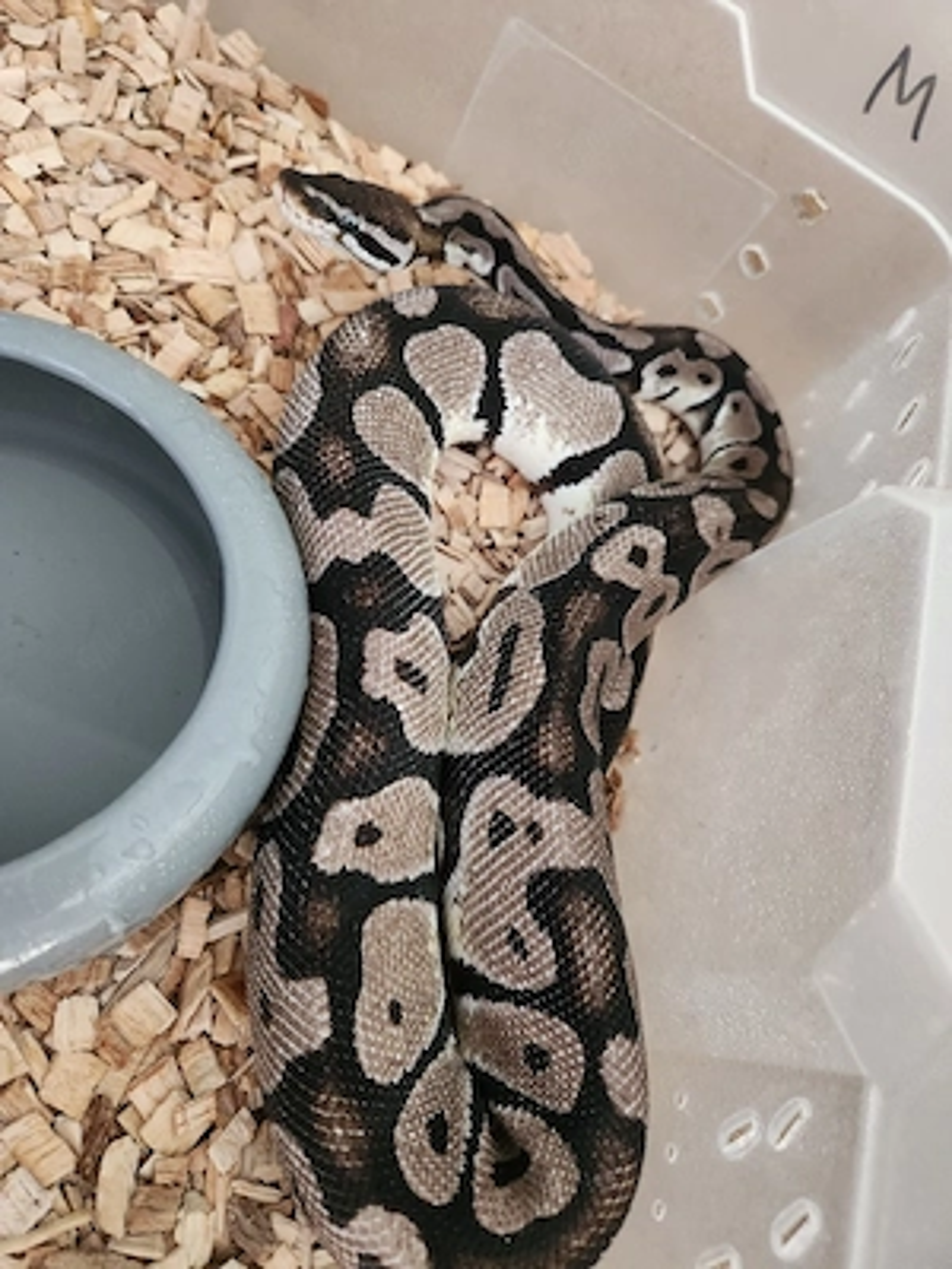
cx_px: 476
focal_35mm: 23
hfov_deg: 58.9
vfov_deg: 73.9
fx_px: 843
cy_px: 634
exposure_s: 1/33.4
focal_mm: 5.4
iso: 640
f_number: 1.8
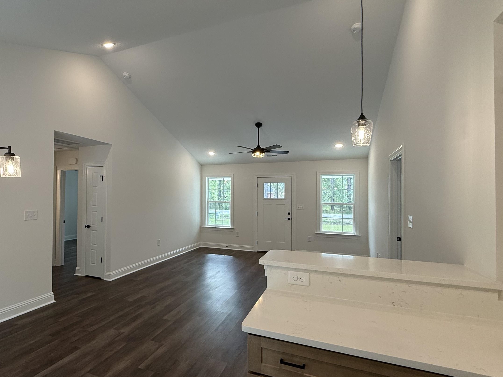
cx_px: 198
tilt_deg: +1.6
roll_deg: -0.5
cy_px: 192
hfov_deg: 80.7
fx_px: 291
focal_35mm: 20
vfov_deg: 66.0
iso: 125
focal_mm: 2.22
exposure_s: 1/120
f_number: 2.2
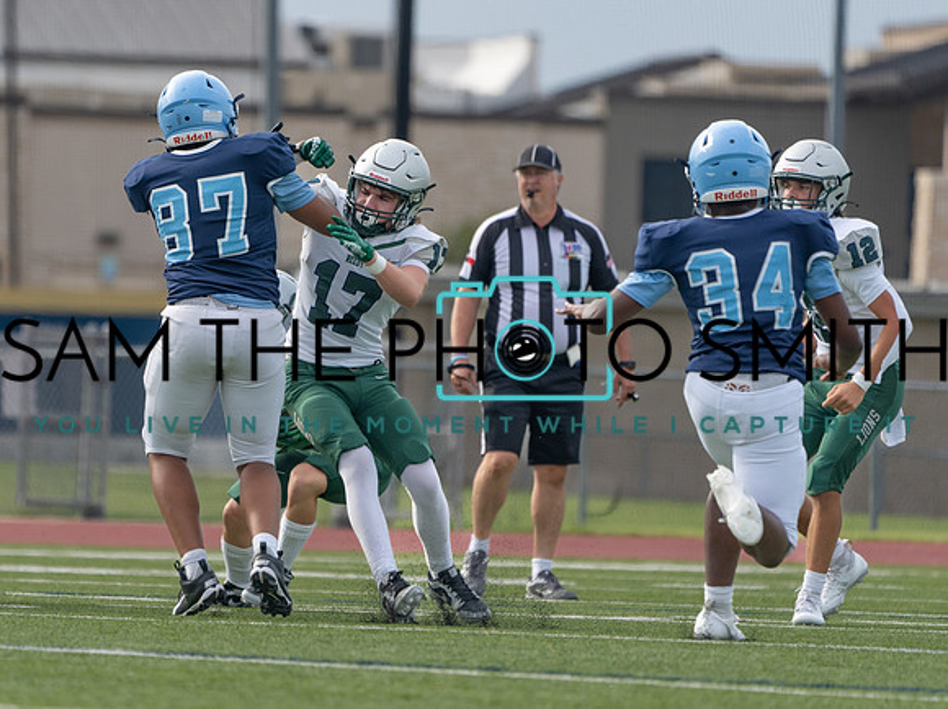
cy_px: 329
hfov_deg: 3.9
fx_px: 14035
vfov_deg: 2.9
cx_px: 318
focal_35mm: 513
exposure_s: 1/1250
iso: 320
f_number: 5.6
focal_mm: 400
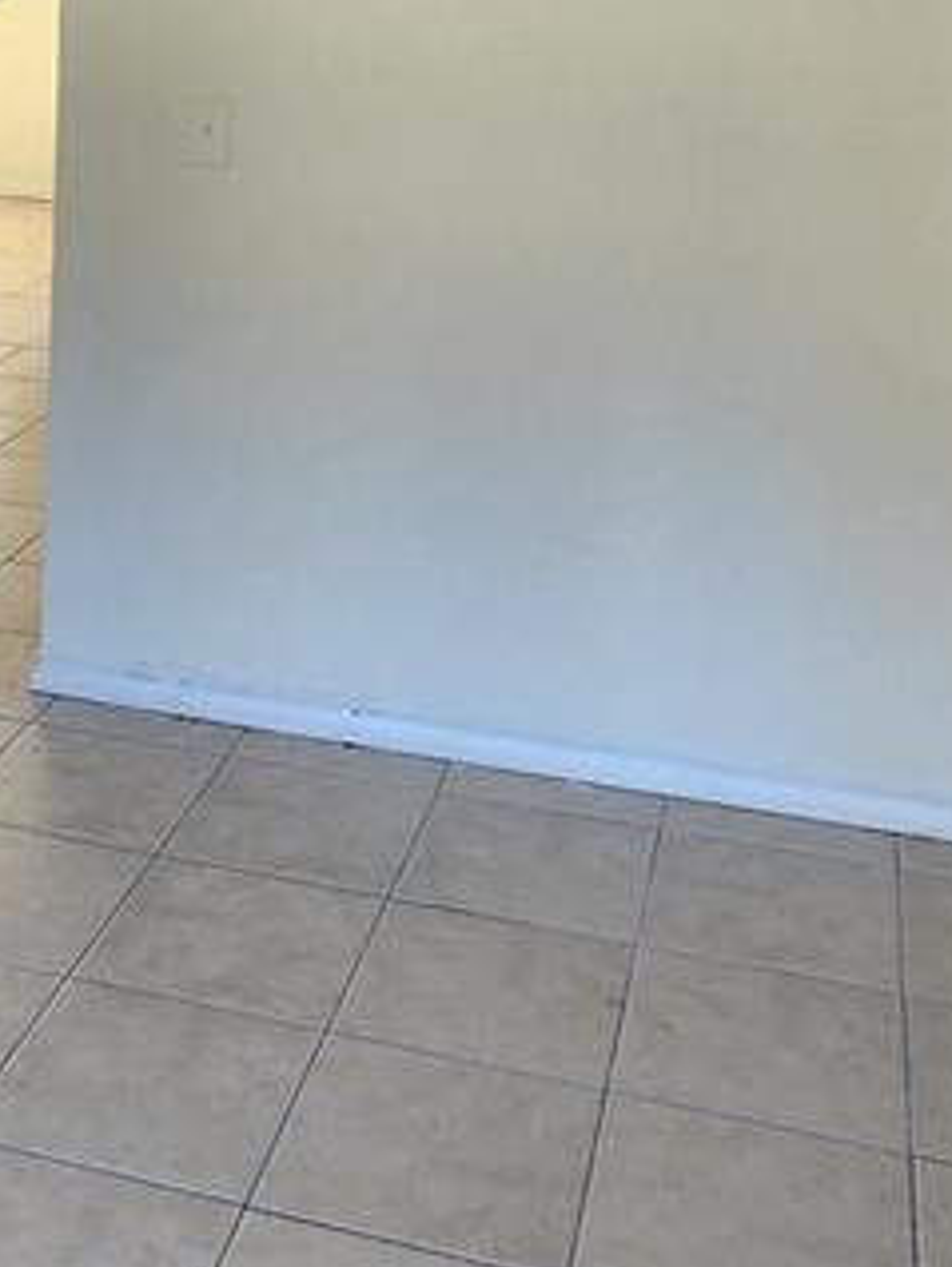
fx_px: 1794
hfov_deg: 29.3
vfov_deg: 36.4
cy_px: 120
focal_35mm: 49
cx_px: 251
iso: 64
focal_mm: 2.2
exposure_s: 1/60
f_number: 2.2
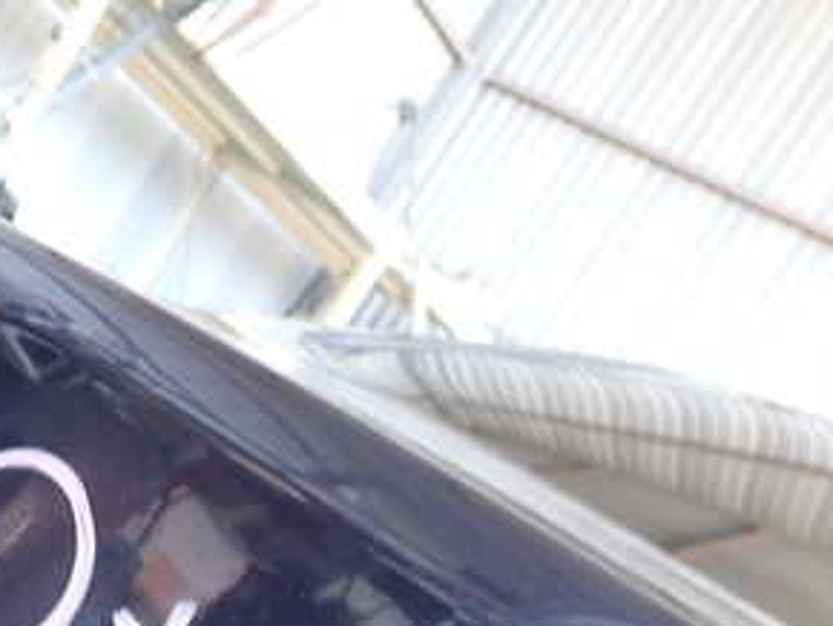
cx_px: 270
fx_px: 1493
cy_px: 623
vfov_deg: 22.8
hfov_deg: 30.9
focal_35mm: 62
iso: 200
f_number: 2.3
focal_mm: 5.4
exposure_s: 1/60
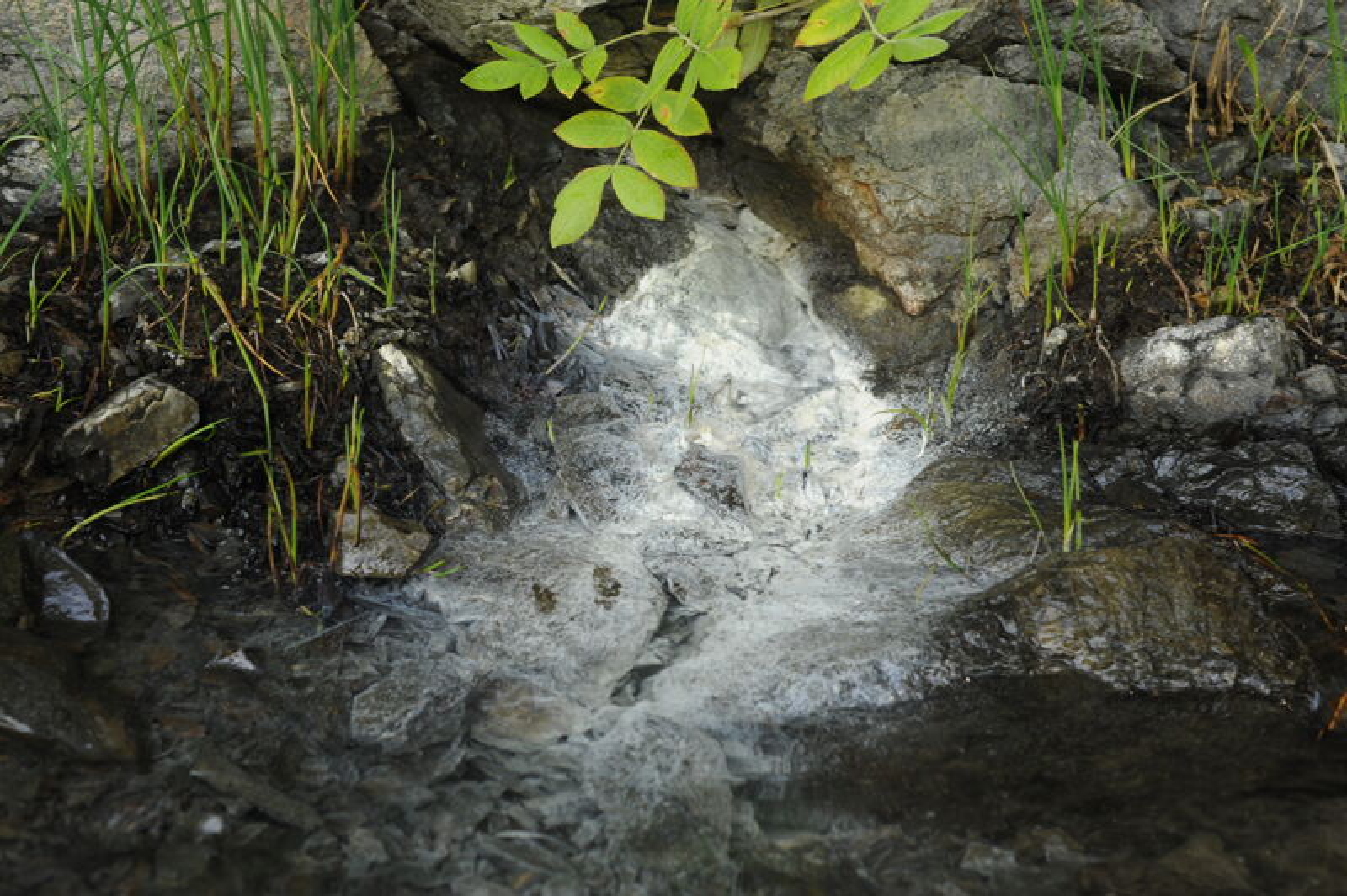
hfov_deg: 39.6
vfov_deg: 26.9
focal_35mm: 50
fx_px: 1869
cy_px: 448
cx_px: 674
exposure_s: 1/80
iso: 500
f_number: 5
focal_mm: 50
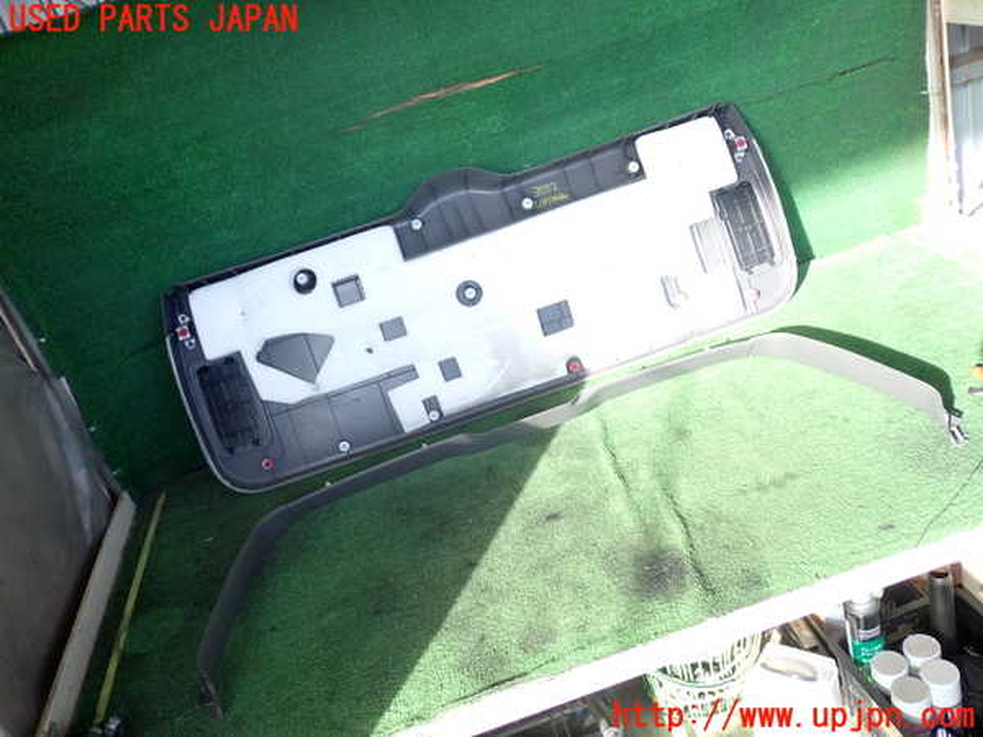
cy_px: 368
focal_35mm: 32
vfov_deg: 44.2
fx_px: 909
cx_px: 492
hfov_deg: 56.8
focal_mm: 5.79
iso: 100
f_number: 2.4
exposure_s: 1/160
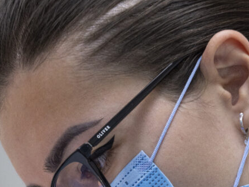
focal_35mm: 194
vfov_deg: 7.5
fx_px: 1395
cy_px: 266
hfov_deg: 10.2
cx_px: 87
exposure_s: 1/100
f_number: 6.3
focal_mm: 58
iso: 2000
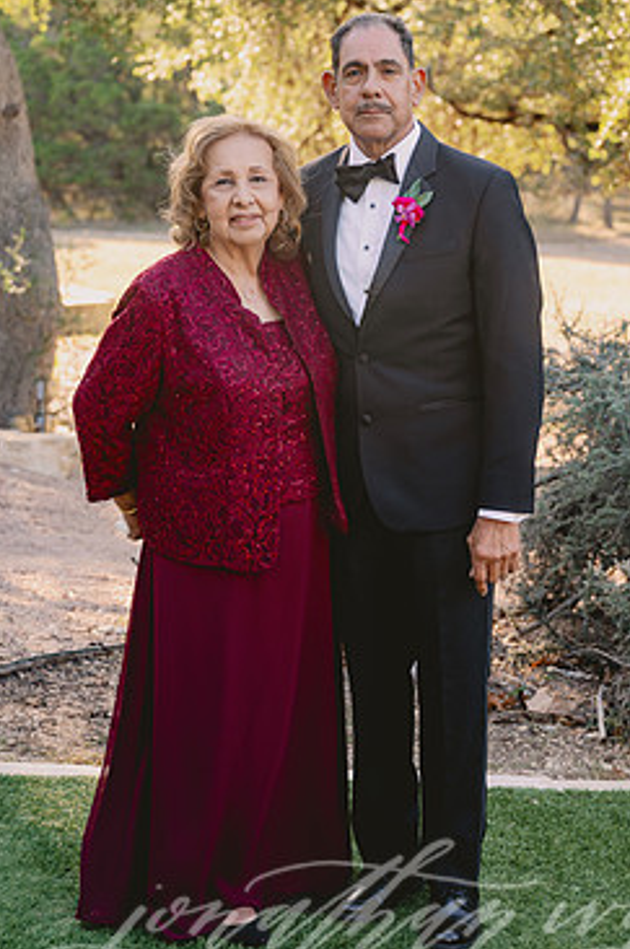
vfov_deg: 28.9
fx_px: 1843
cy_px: 438
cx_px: 377
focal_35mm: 70
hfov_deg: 19.4
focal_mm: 57
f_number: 3.5
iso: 100
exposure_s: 1/125
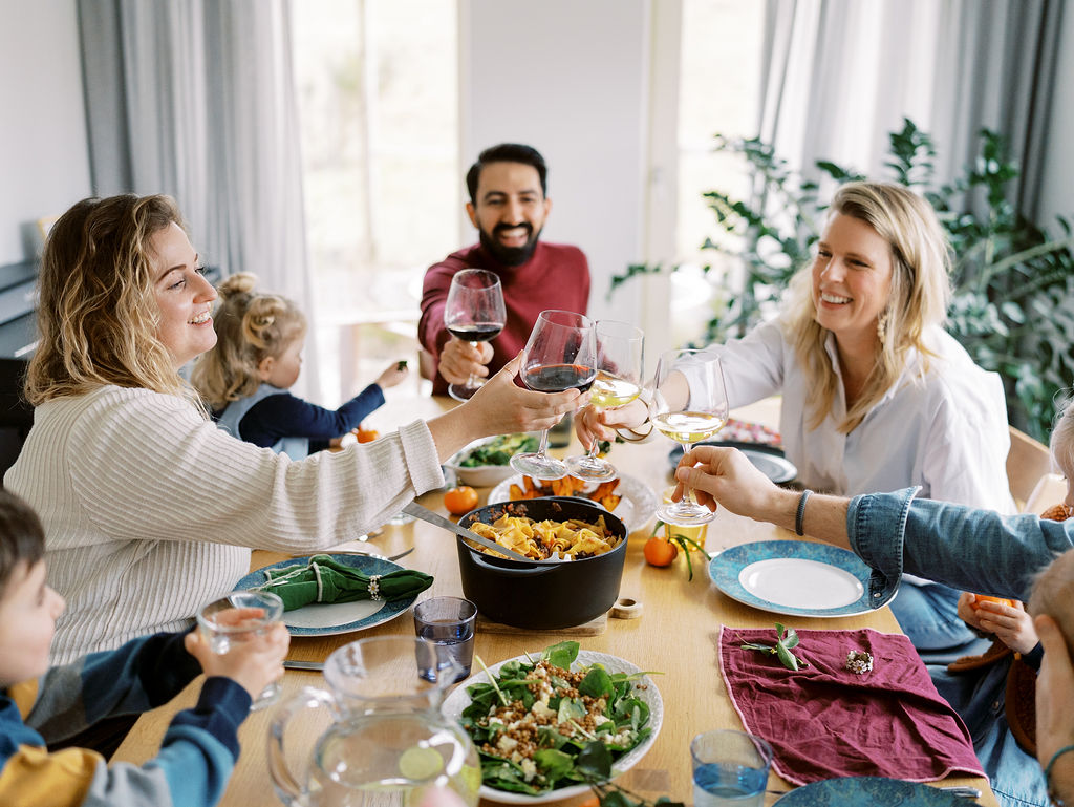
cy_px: 404
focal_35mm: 39
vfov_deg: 36.6
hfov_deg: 47.5
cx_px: 537
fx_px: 1220
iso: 1250
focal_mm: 35
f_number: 1.6
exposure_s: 1/800
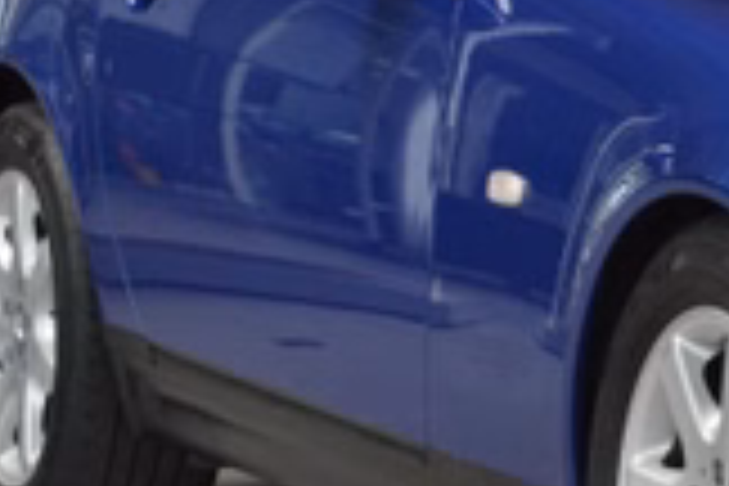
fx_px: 5385
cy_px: 184
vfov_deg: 5.2
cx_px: 1170
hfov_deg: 7.6
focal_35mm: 266
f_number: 5.6
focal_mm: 45
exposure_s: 1/125
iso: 400
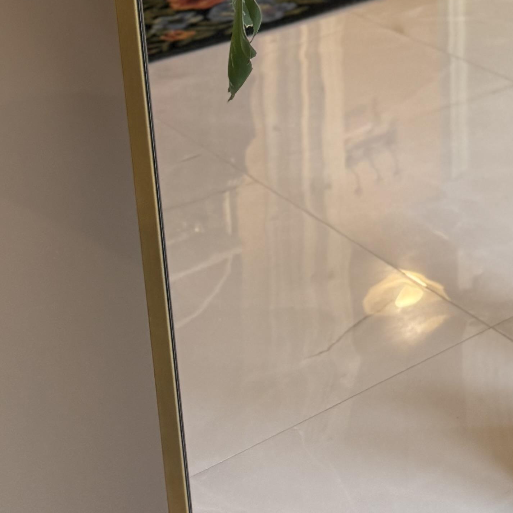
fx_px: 1425
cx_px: 655
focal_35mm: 85
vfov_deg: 17.0
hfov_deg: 19.0
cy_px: -399
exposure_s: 1/121
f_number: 1.78
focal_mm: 6.76
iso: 125
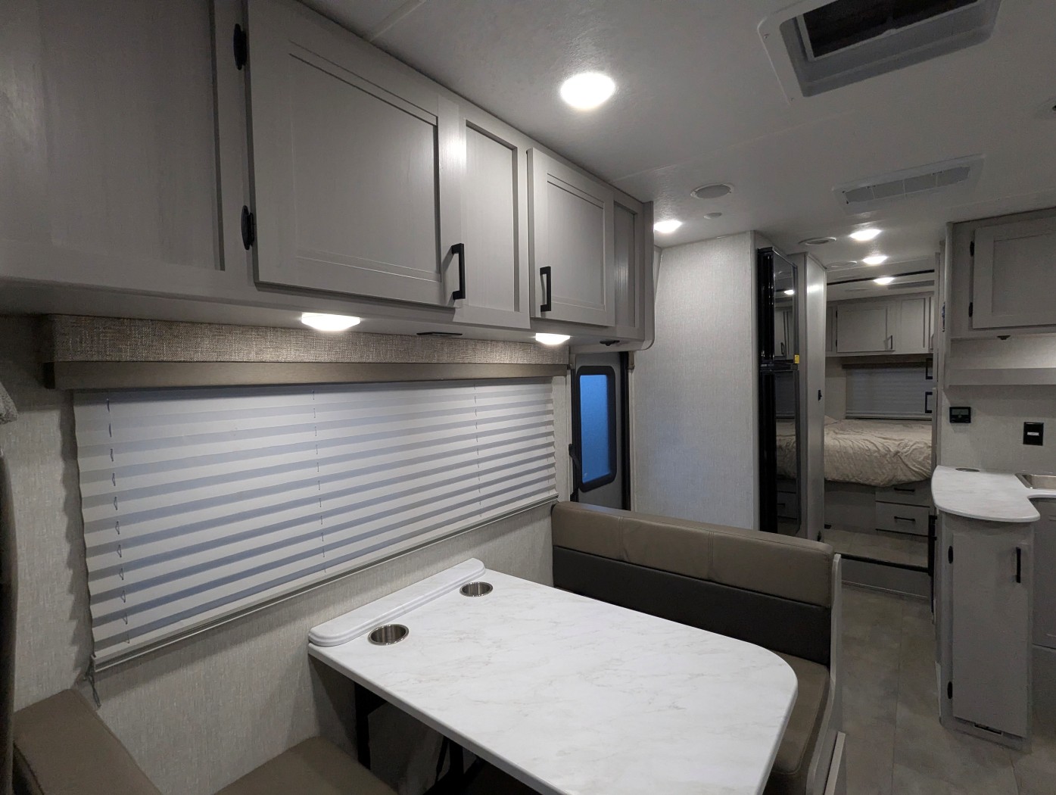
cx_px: 528
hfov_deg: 94.4
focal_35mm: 16
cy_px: 398
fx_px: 489
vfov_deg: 78.2
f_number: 2.2
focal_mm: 2.35
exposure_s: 1/147
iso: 400
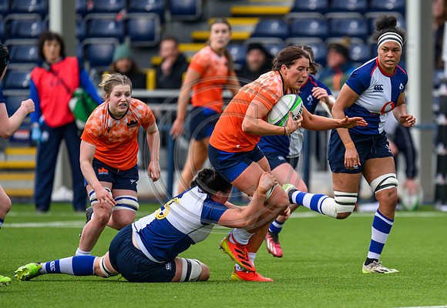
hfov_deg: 2.5
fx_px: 10302
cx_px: 327
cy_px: 160
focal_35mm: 821
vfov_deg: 1.7
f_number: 4
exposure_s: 1/1250
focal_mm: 560
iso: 640
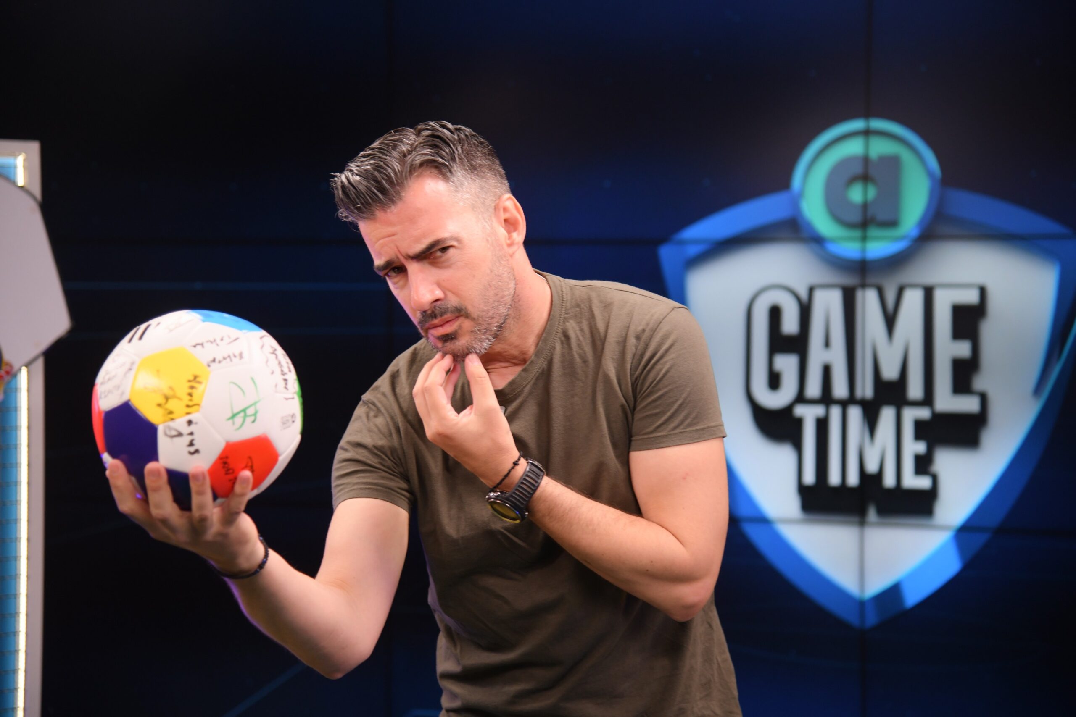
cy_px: 358
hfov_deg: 27.0
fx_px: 2242
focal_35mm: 75
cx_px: 538
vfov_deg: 18.2
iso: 800
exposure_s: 1/250
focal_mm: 75
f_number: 4
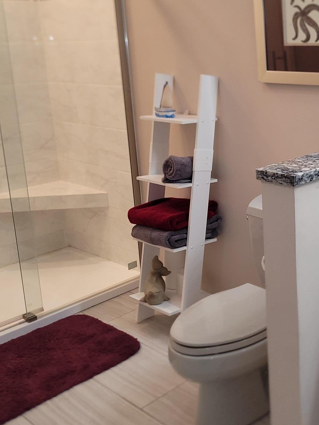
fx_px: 565
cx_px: 276
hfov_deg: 30.4
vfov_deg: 40.5
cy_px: 127
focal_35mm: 46
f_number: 1.8
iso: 100
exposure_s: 1/60
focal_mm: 5.4
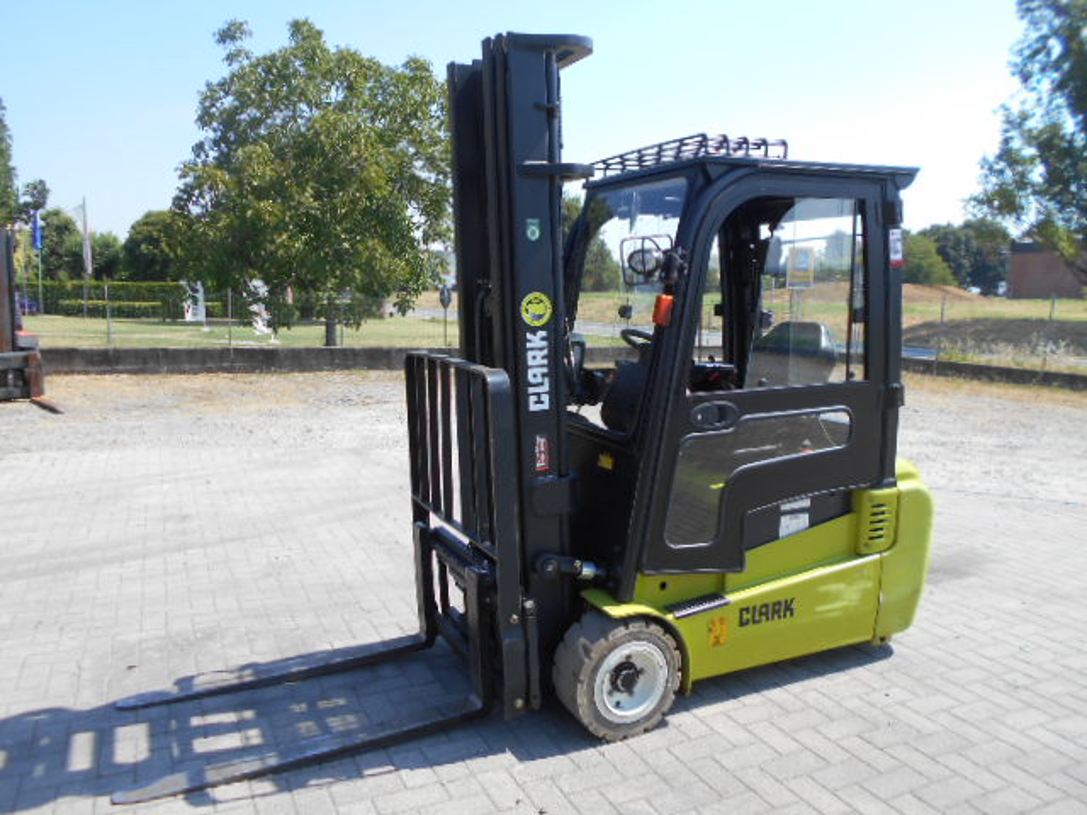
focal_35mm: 26
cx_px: 544
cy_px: 408
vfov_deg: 53.1
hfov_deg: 67.3
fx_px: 816
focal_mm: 4.6
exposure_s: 1/500
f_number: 3.2
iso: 80
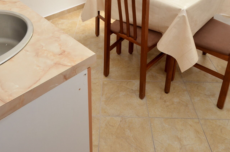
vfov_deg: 34.5
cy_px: -15
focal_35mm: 33
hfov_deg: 57.3
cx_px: 110
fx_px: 210
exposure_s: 1/60
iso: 250
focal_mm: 10
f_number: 4
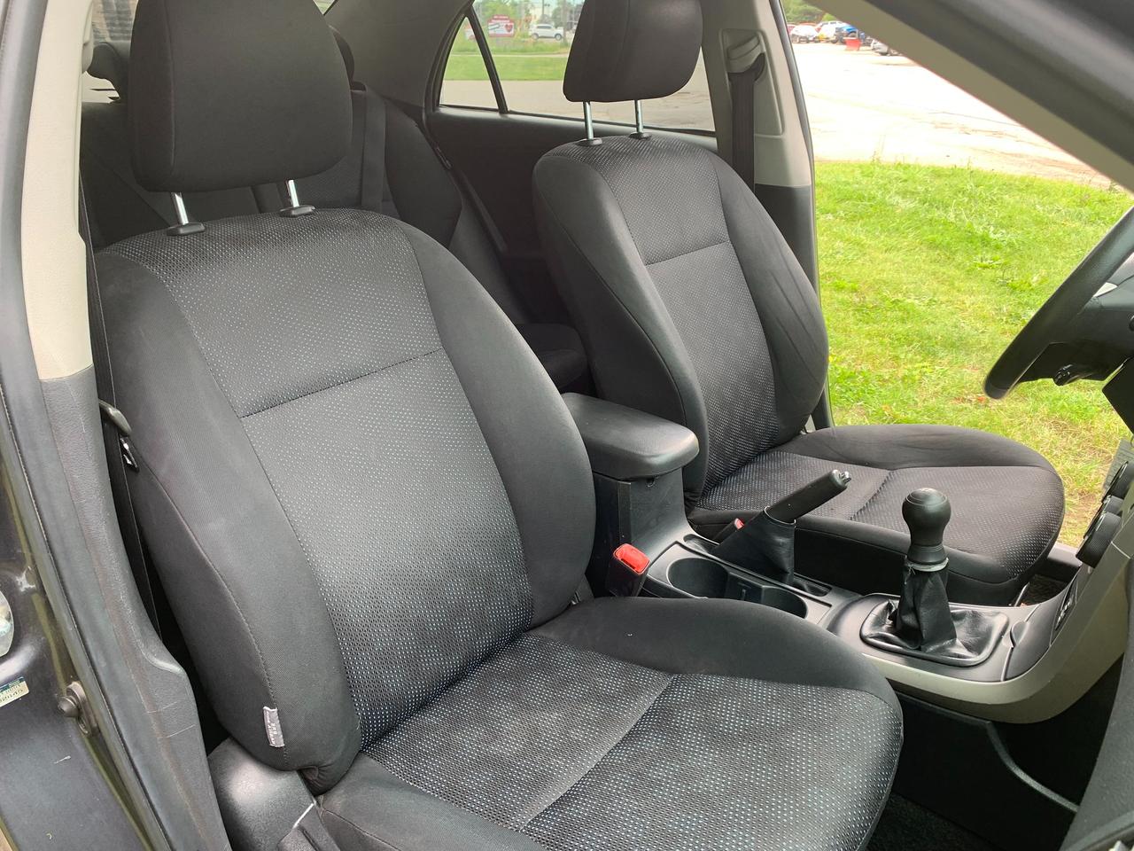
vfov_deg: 53.1
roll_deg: +0.7
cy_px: 426
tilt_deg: -25.8
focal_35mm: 26
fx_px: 852
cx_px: 567
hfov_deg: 67.3
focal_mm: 4.25
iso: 32
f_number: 1.8
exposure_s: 1/122
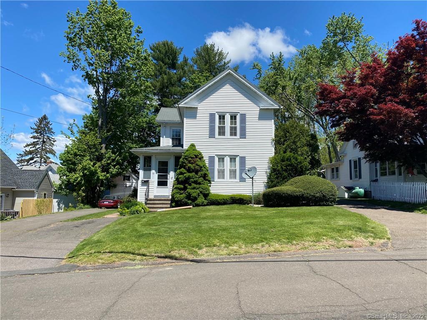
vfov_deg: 53.1
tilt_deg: +6.3
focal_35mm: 26
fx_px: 321
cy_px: 160
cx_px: 214
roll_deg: -1.0
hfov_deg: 67.3
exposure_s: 1/2571
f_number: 1.8
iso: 32
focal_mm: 4.25
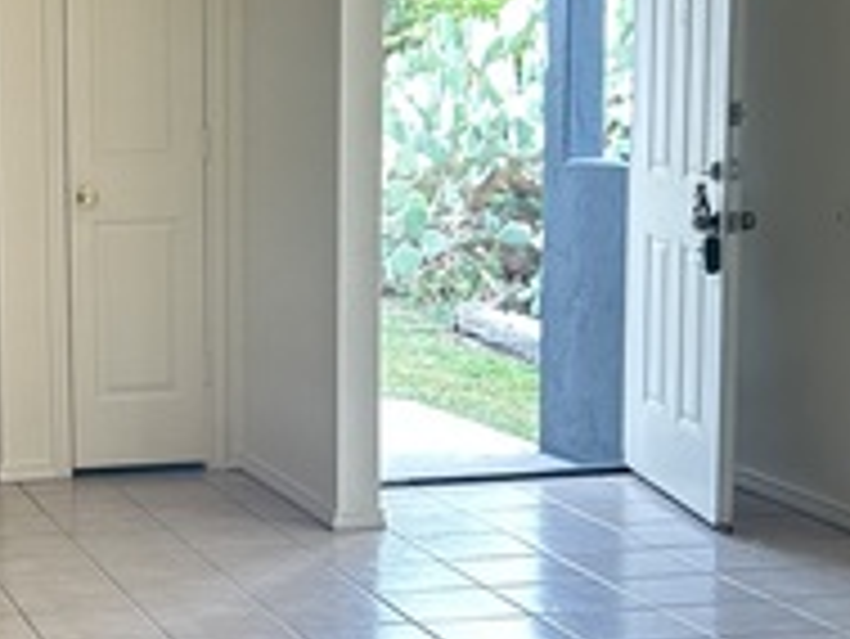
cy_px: 387
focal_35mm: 88
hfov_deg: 21.1
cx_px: -85
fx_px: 2162
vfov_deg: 16.8
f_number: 1.5
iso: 125
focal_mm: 5.7
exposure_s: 1/120
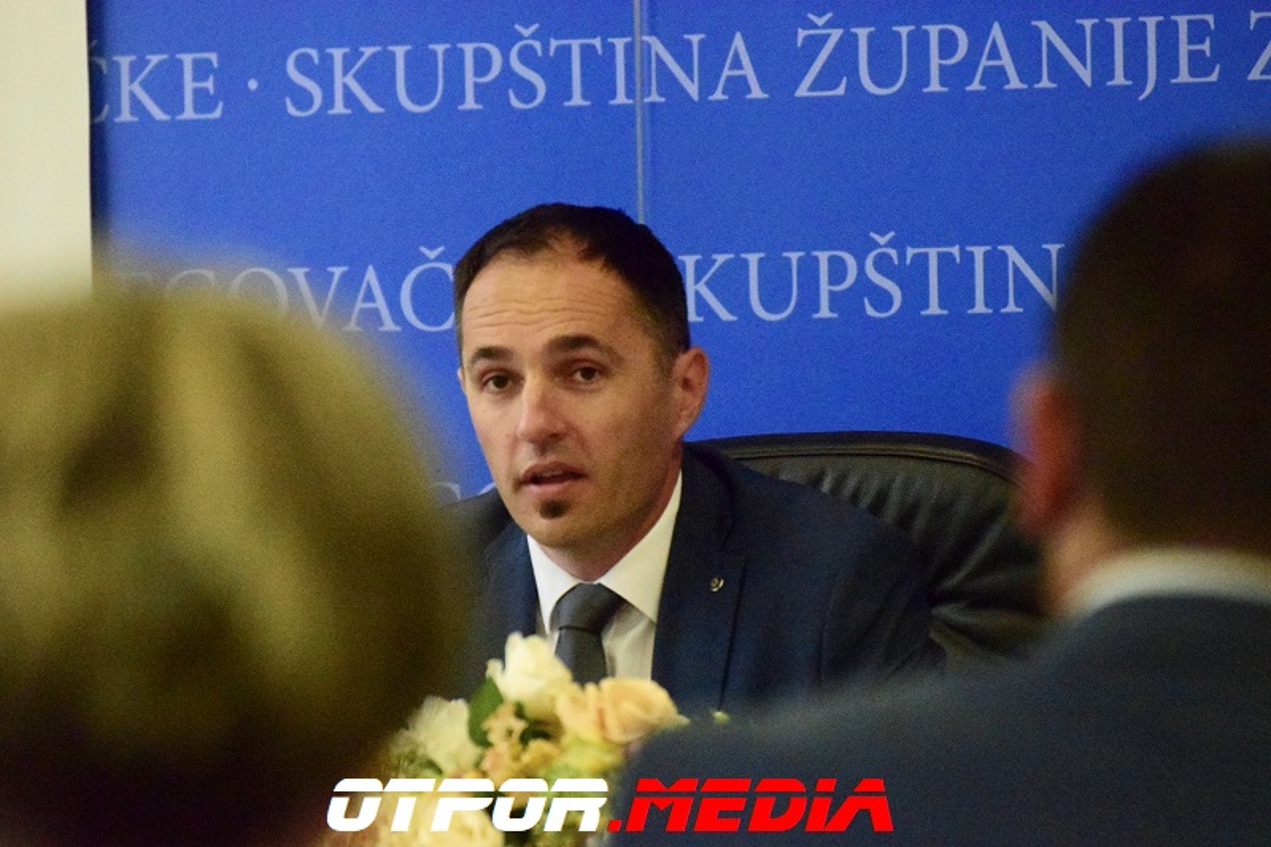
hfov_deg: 6.5
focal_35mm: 315
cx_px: 636
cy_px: 424
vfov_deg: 4.4
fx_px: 11118
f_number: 5.3
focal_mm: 210
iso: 12800
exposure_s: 1/640
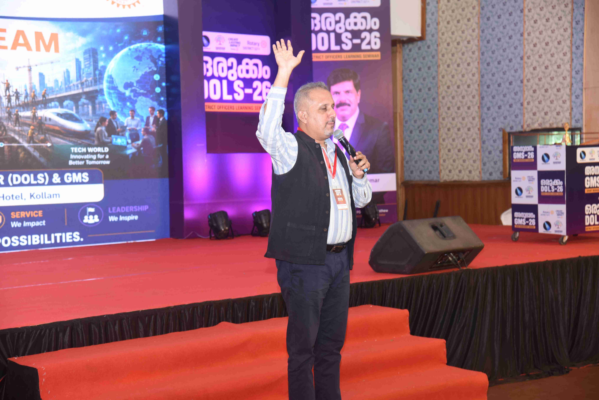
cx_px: 300
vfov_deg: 20.9
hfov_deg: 31.0
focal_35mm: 65
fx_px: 1081
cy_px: 200
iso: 800
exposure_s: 1/100
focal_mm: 65
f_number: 5
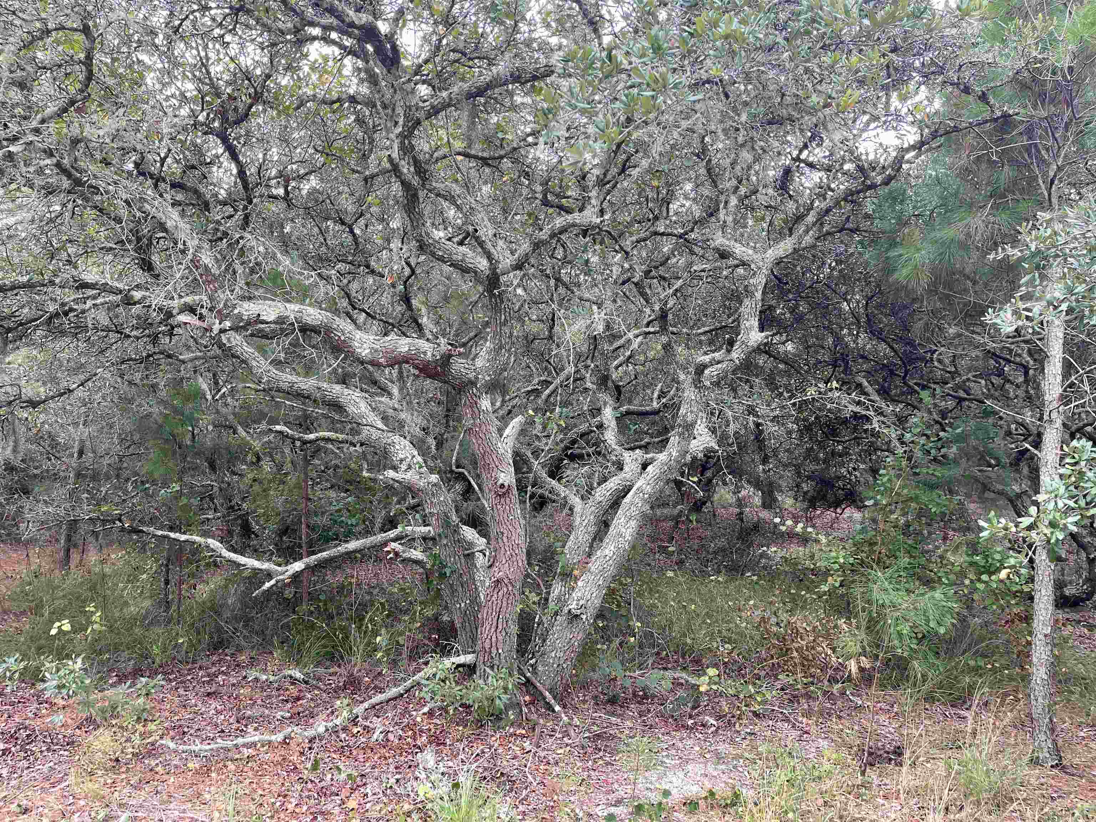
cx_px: 548
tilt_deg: +4.2
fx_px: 823
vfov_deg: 53.1
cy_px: 411
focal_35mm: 26
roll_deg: -1.2
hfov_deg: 67.3
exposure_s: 1/121
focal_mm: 5.1
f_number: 1.6
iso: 50
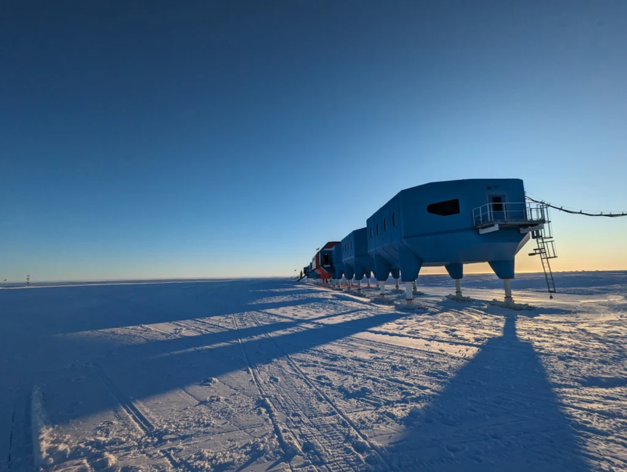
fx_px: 290
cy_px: 236
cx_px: 314
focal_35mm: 16
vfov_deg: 78.2
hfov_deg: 94.4
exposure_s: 1/4149
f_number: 2.2
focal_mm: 2.35
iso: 46
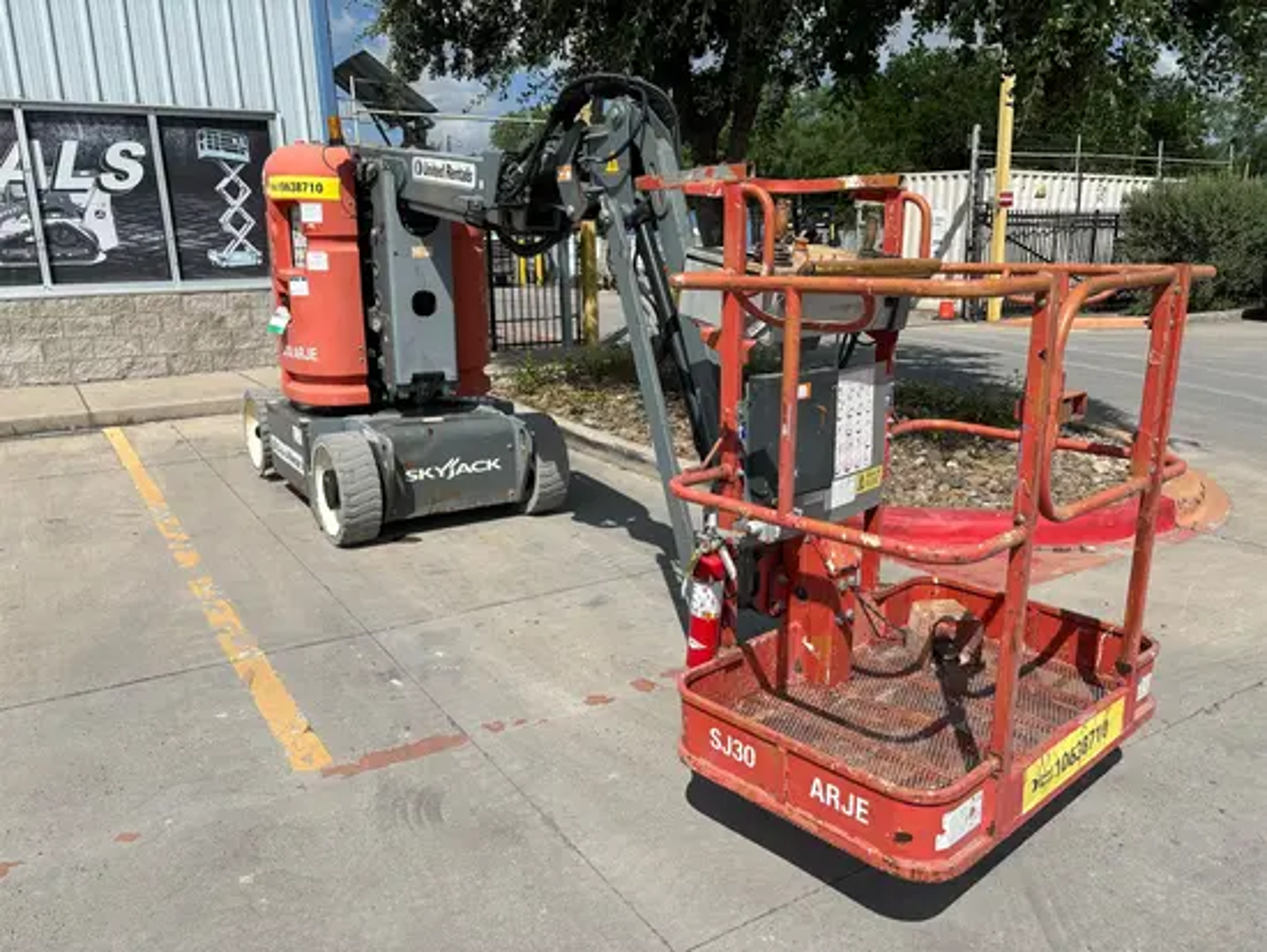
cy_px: 476
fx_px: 952
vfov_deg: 53.1
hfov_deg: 67.3
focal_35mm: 26
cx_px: 634
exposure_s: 1/5348
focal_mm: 5.96
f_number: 1.6
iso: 50
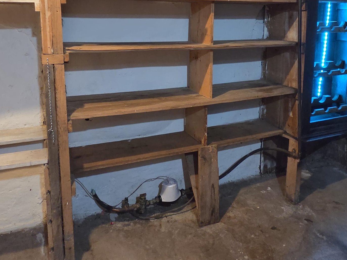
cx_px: 186
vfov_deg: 46.0
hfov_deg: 61.6
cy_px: 56
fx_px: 291
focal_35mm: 29
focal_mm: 2.2
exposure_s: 1/60
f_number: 2.2
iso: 1000
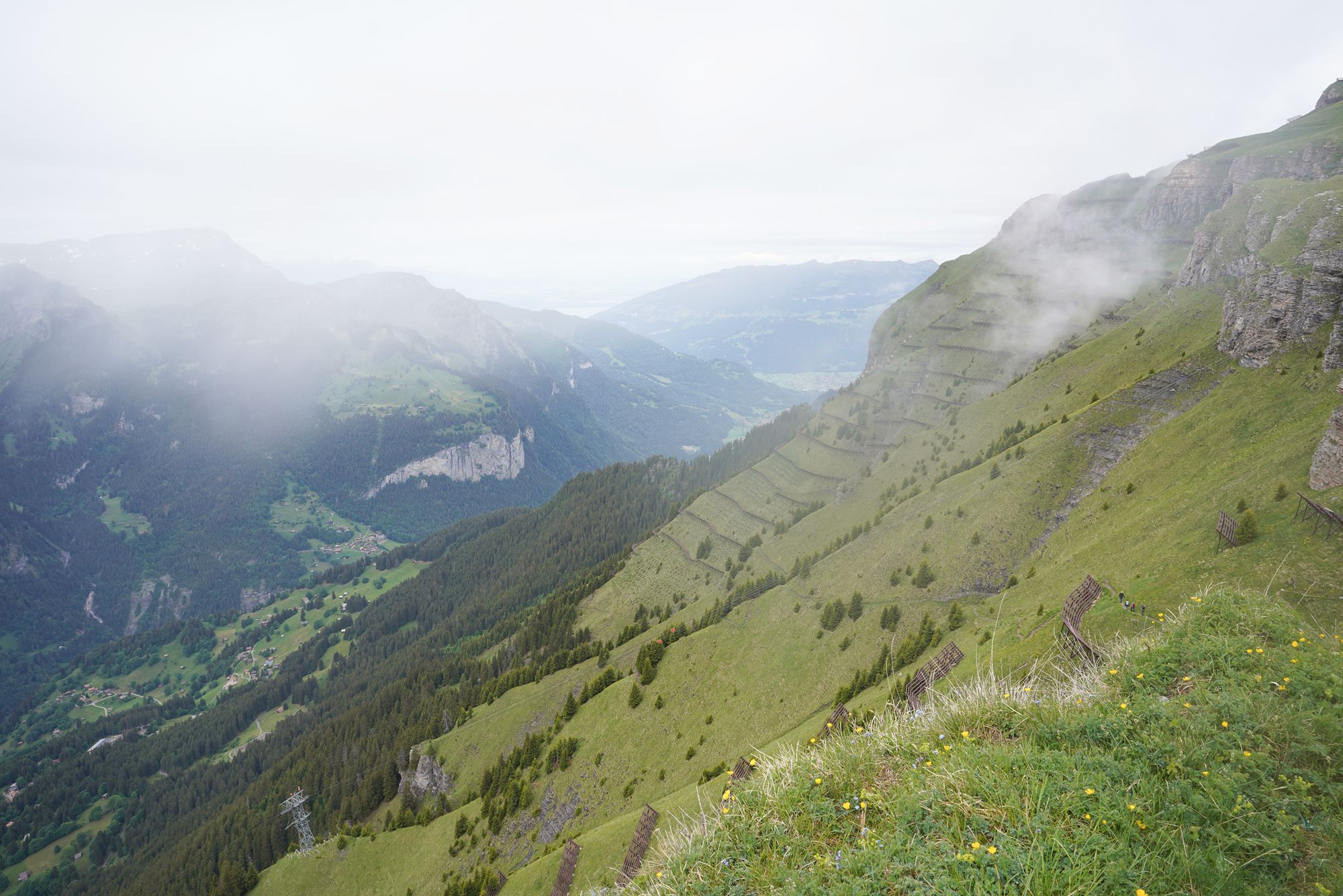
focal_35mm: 24
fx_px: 895
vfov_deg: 53.1
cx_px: 672
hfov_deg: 73.7
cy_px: 448
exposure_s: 1/100
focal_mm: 24
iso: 100
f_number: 8
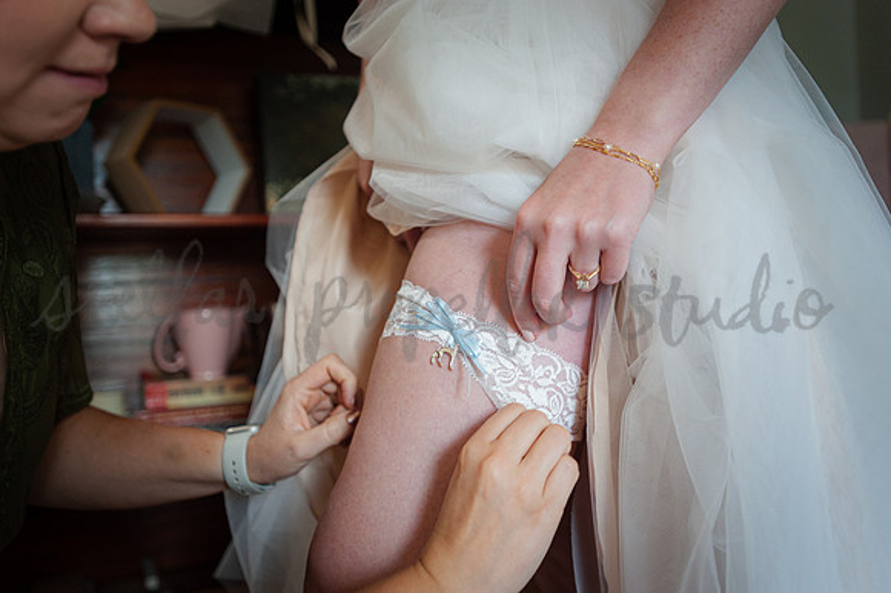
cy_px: 296
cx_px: 446
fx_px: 792
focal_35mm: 32
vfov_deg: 41.1
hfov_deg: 58.7
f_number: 2.8
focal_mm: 32
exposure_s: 1/100
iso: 640
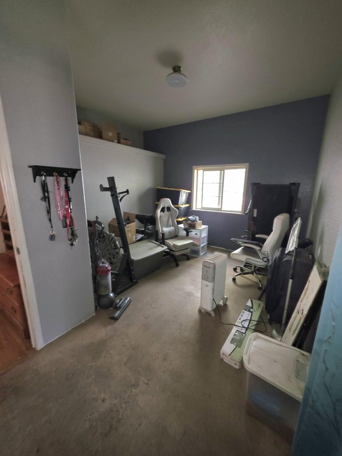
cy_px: 228
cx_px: 171
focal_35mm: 13
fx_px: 171
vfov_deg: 106.2
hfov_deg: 89.9
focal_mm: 2.2
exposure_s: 1/13.8
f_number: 1.9
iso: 1000
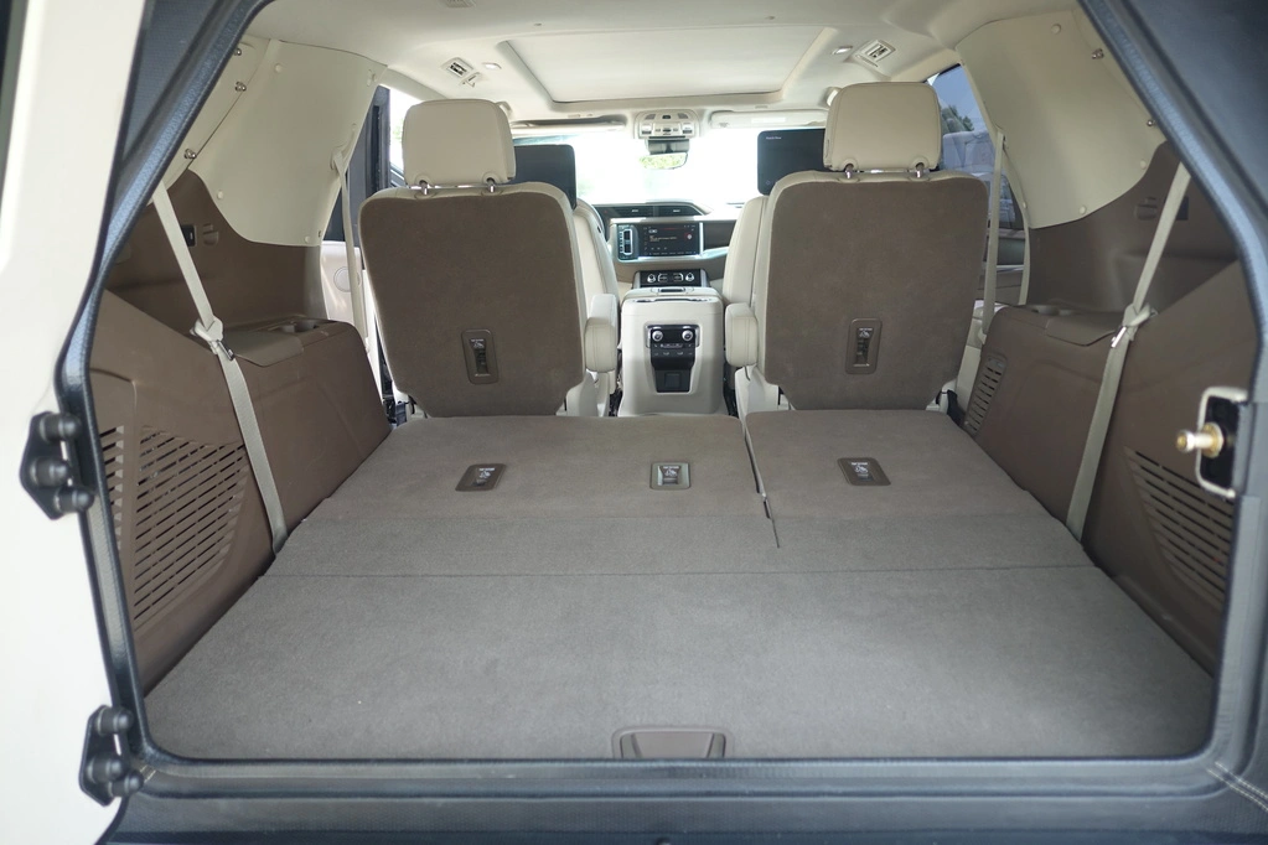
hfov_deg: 73.7
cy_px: 422
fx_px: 845
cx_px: 634
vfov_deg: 53.1
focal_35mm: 24
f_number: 4
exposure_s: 1/160
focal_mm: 8.8
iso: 125
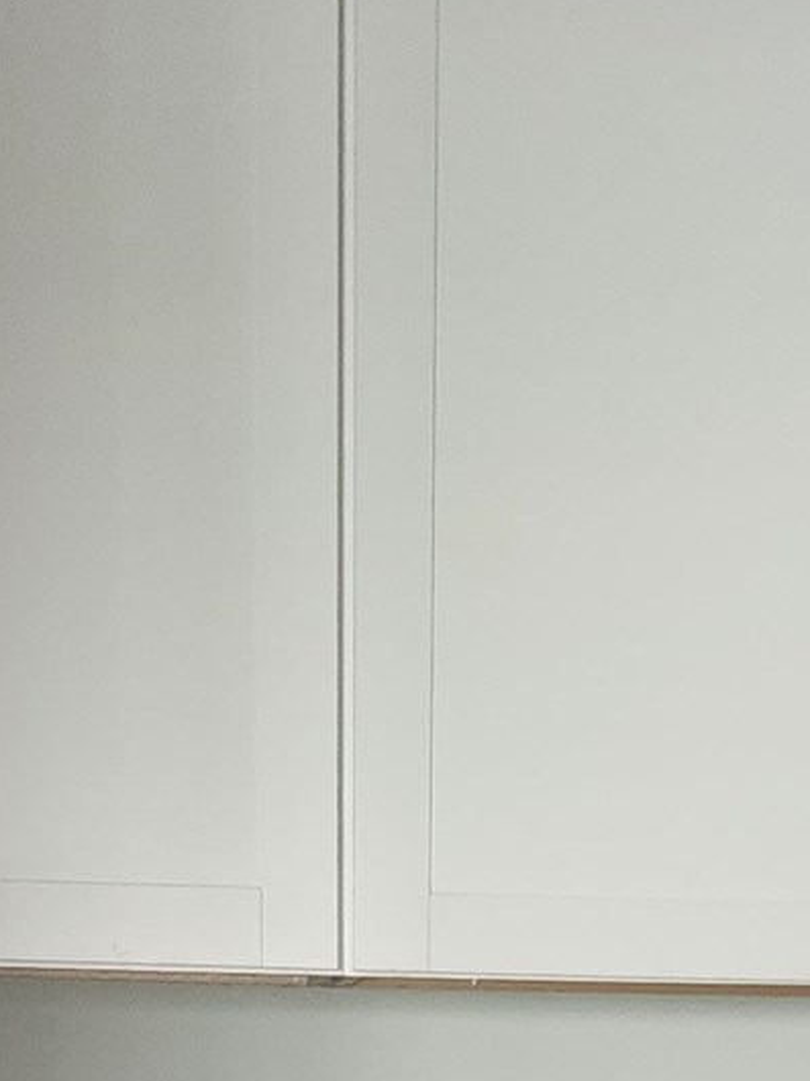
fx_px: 3122
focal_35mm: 100
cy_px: 1801
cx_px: 500
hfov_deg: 14.8
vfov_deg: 17.0
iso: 100
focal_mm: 6.4
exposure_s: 1/24
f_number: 1.8
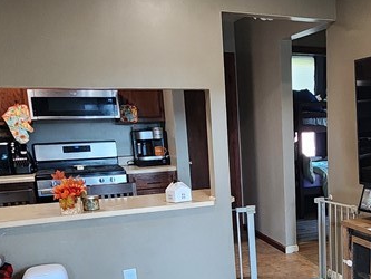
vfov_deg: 34.7
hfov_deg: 44.0
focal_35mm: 40
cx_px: 309
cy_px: 228
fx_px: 429
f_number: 2.2
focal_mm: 2.2
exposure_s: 1/60
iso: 400
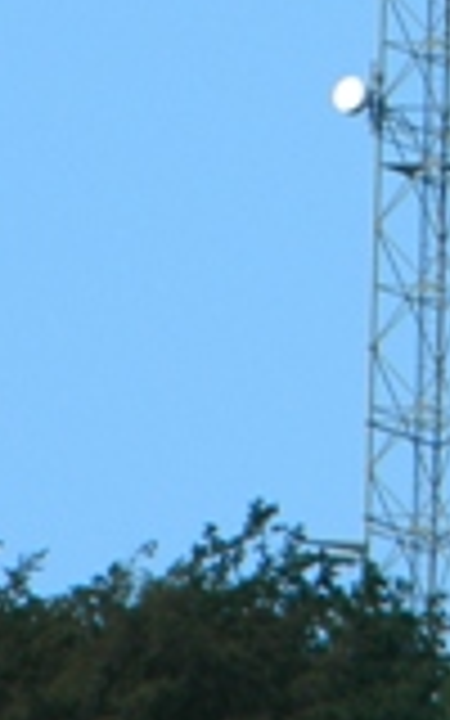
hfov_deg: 0.7
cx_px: 356
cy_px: 50
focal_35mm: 1754
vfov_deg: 1.2
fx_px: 34418
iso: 80
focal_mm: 75
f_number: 5.4
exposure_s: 1/270
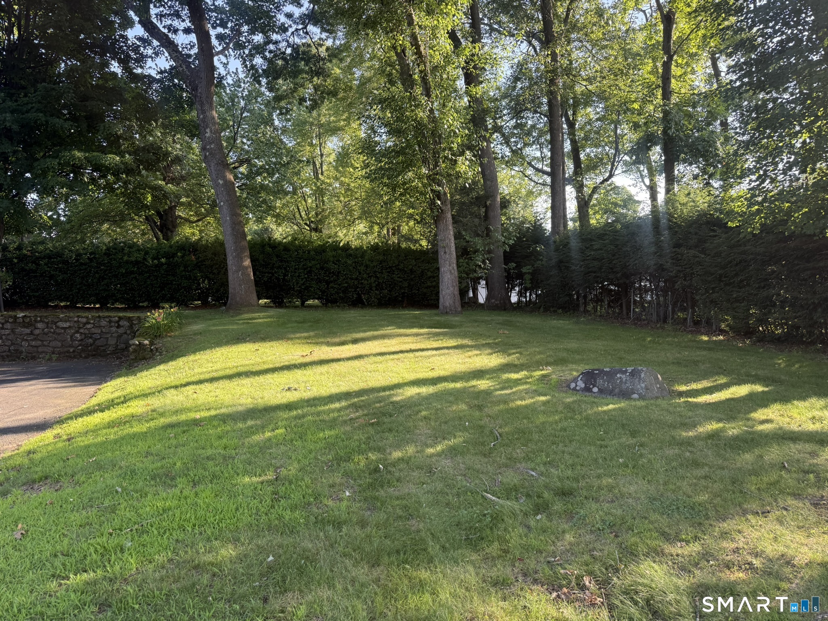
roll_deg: +3.2
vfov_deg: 56.8
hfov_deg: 71.6
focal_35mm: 24
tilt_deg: +2.2
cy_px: 310
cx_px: 414
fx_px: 574
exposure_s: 1/367
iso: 100
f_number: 1.78
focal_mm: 6.76
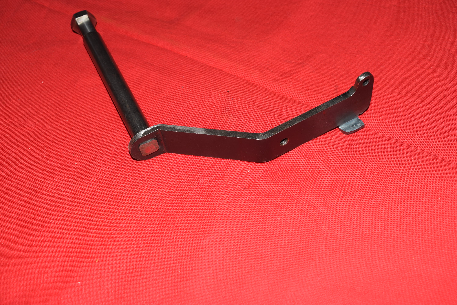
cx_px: 228
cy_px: 152
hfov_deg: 43.6
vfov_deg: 29.9
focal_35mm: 45
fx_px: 572
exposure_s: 1/60
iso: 100
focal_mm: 30
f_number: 8
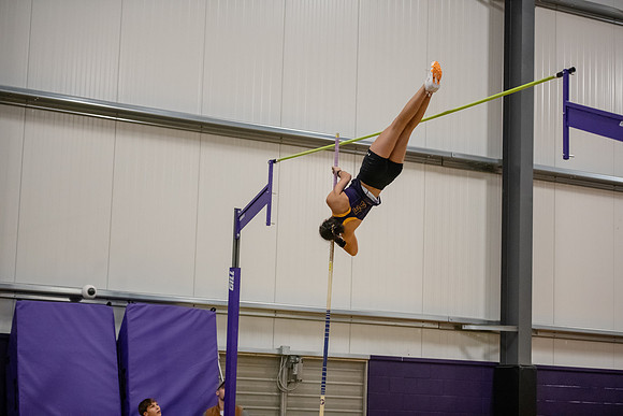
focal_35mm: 80
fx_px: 1385
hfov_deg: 25.4
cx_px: 312
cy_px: 208
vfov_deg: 17.1
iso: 5000
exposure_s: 1/800
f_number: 2.8
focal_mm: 80
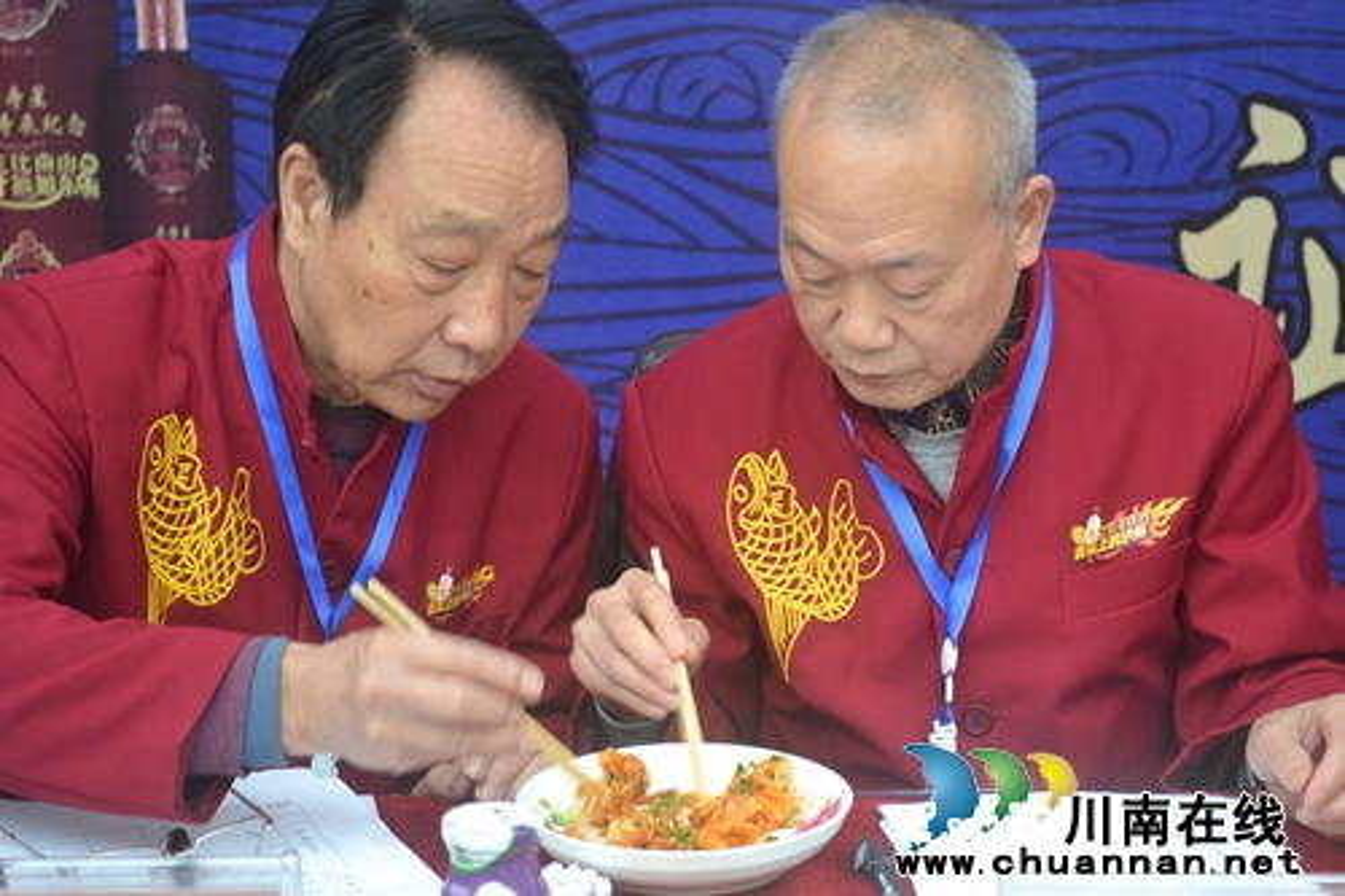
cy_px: 448
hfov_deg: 28.1
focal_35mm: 72
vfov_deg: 18.9
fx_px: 2689
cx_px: 672
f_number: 5.6
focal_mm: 48
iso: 400
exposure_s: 1/25
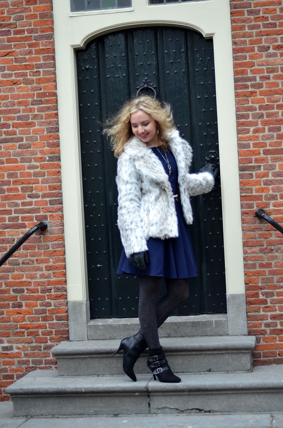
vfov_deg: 27.0
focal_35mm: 75
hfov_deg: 18.1
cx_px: 142
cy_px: 214
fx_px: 888
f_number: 2
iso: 400
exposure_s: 1/320
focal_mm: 50
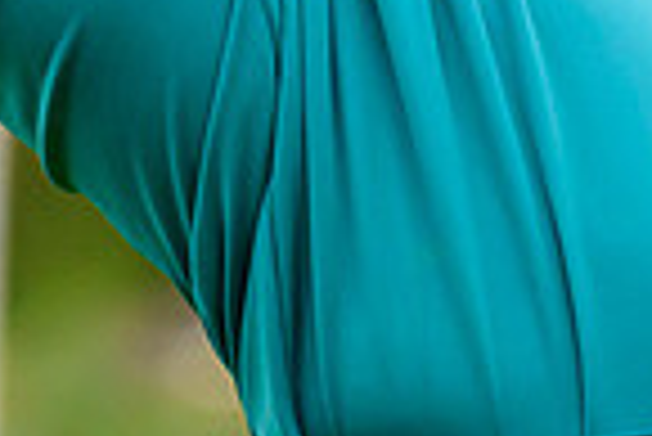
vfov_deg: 0.6
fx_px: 41298
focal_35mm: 2278
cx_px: -366
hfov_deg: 0.9
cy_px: -721
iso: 1600
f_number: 5.6
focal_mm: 400
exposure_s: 1/1600
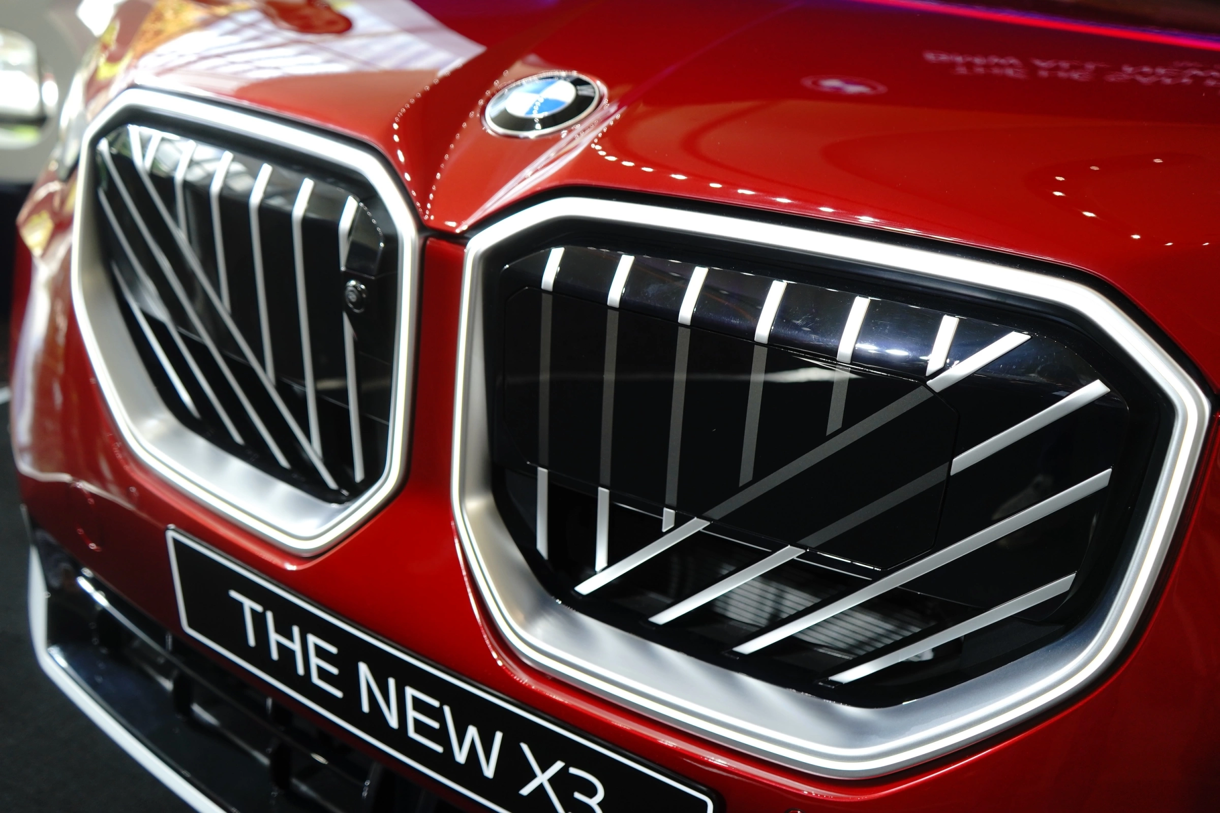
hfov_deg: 58.7
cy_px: 406
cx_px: 610
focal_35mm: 32
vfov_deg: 41.1
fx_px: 1084
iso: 640
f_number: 4
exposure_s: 1/250
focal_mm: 32
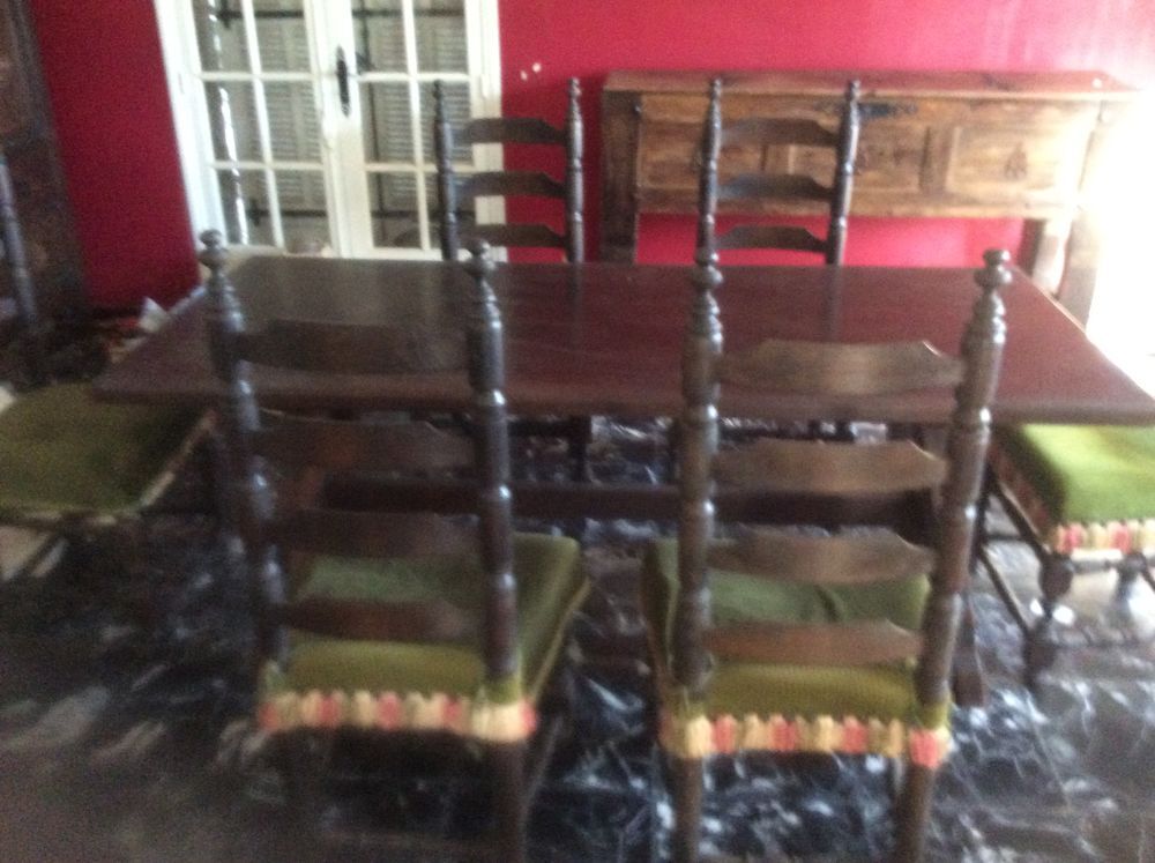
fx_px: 1066
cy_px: 432
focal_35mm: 32
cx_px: 578
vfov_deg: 44.1
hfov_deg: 56.9
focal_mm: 3.3
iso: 500
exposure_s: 1/17
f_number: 2.4
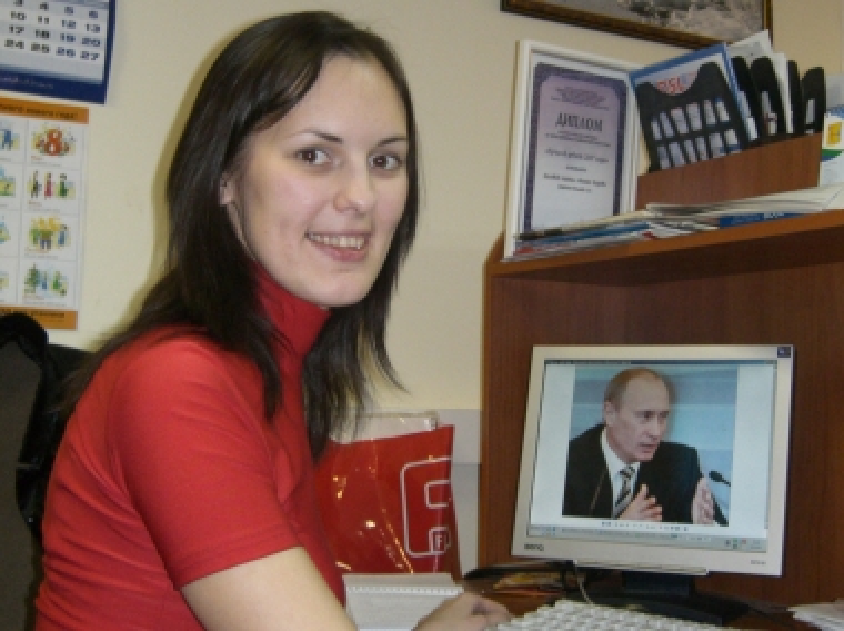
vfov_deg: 37.6
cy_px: 316
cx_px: 422
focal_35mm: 38
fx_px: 925
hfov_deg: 49.0
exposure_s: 1/60
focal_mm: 7.9
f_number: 2.8
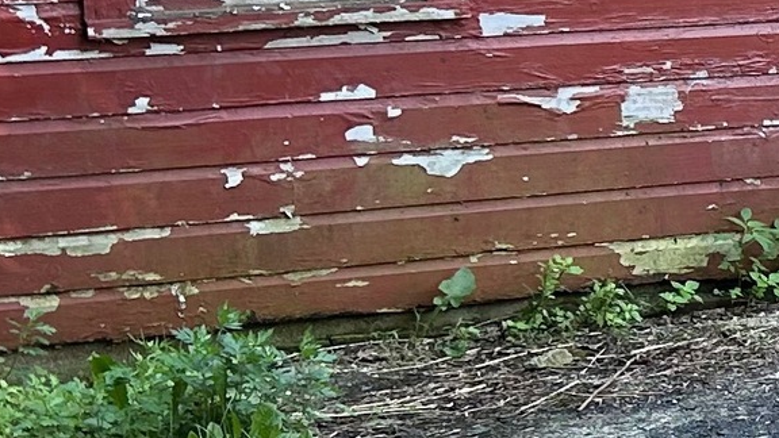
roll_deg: +2.3
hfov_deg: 12.7
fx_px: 3119
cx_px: 1489
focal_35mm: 151
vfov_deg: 8.0
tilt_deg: -7.6
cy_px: 243
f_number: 1.5
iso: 40
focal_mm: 5.7
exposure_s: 1/173
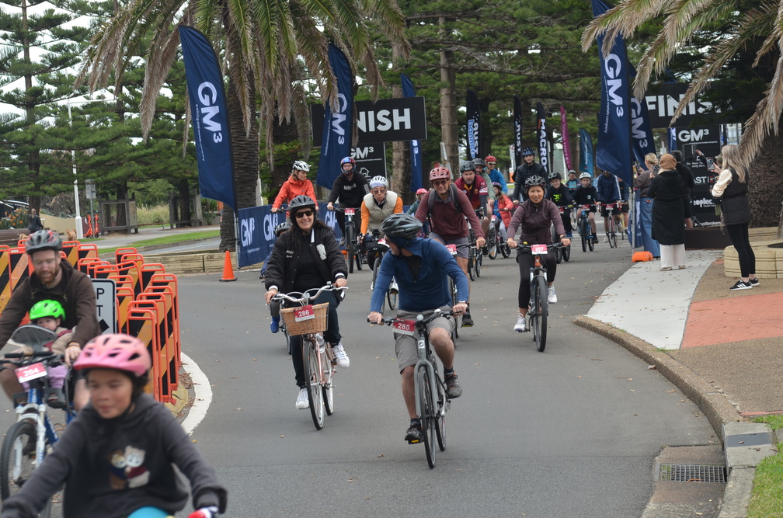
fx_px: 2767
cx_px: 392
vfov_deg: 10.7
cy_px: 259
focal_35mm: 128
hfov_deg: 16.1
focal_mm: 85
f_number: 5.6
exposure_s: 1/125
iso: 200
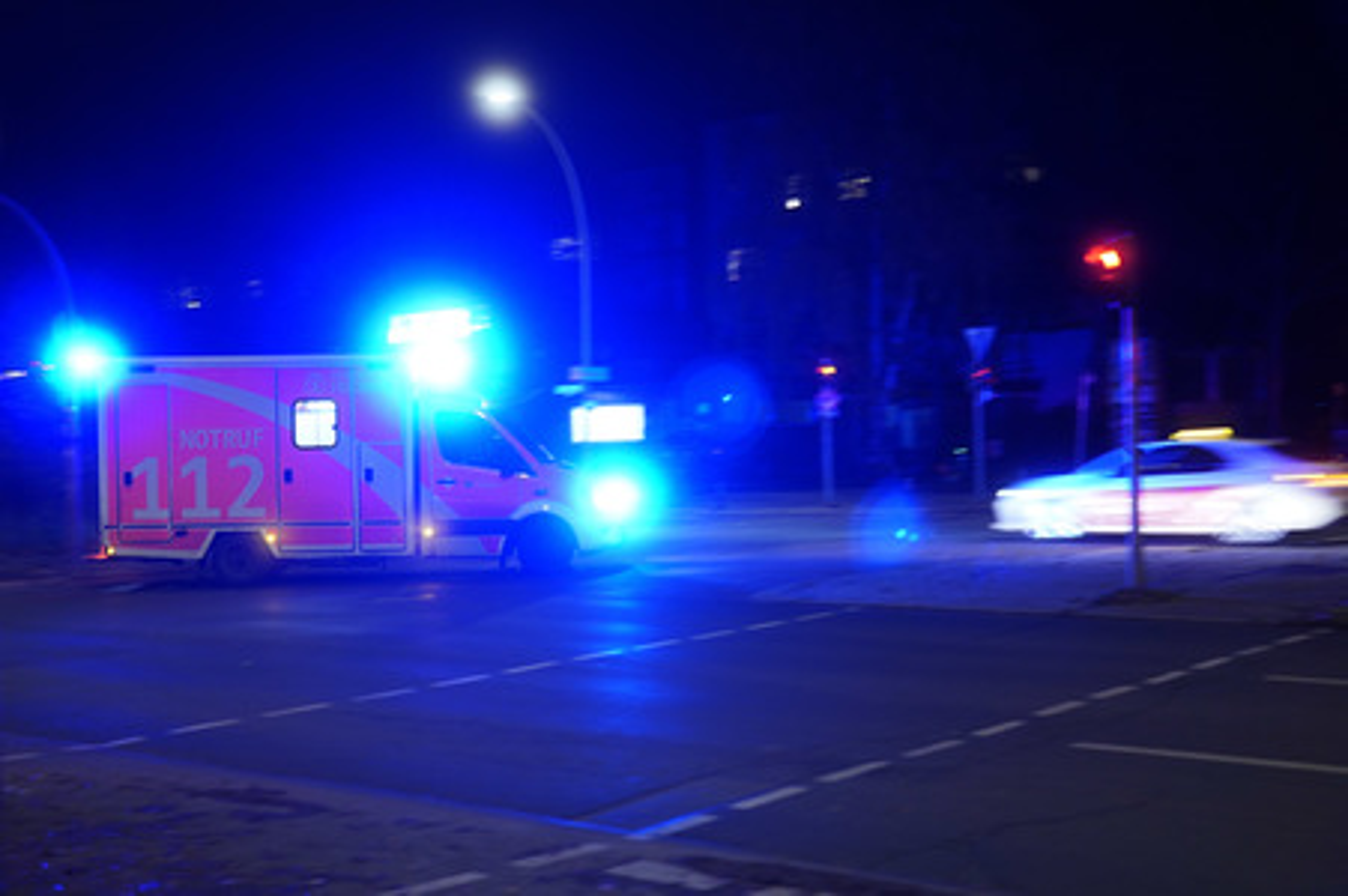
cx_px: 674
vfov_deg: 29.8
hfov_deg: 43.6
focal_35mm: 45
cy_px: 448
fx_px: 1684
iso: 640
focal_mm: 30
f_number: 1.6
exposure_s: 1/25
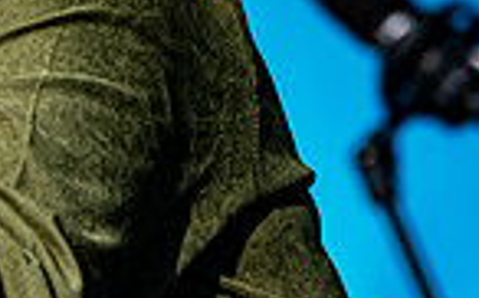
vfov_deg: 2.2
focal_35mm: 591
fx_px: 7709
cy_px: 20
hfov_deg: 3.6
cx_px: -99
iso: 200
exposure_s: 1/1000
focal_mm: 135
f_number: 5
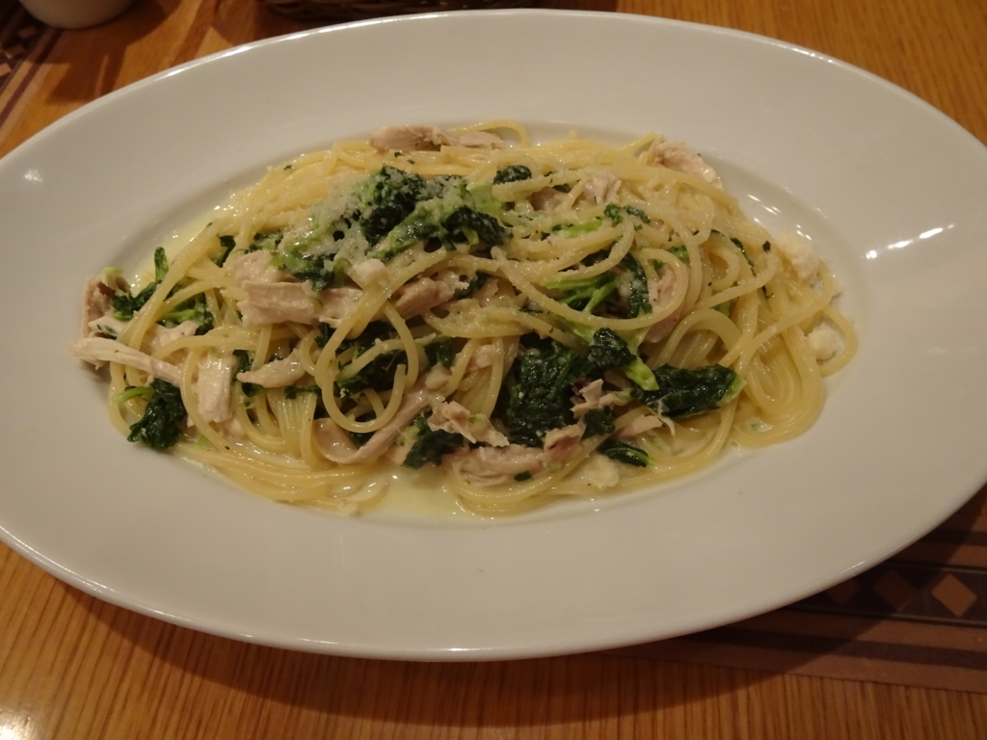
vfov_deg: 56.8
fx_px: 684
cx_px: 494
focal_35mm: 24
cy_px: 370
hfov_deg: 71.6
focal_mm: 4.1
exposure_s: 1/30
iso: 640
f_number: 3.5
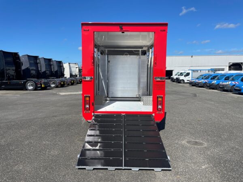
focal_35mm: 26
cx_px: 122
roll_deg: +0.6
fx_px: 183
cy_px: 91
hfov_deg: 67.3
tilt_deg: -2.5
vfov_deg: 53.1
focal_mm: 4.2
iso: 32
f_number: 1.6
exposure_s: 1/4132
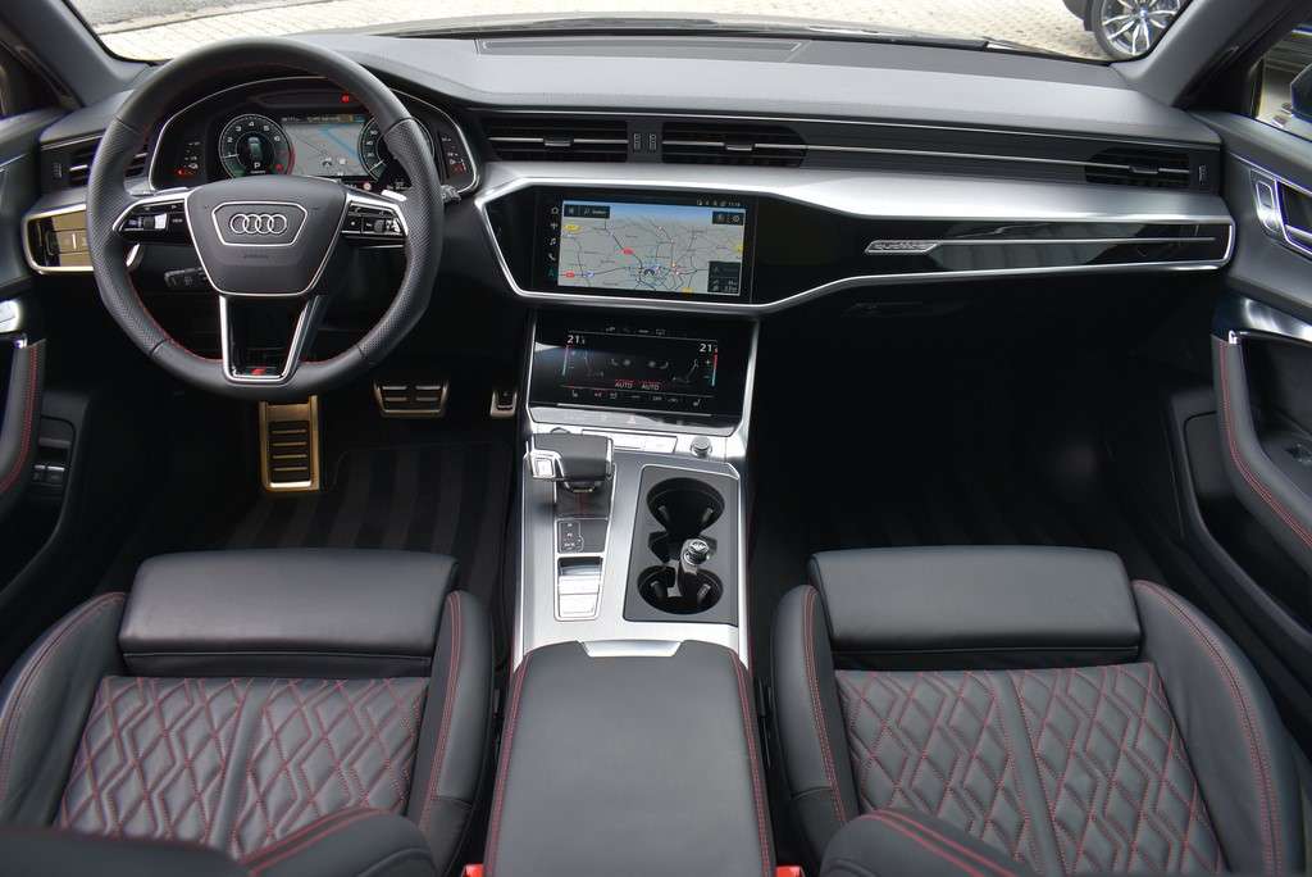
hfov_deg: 67.4
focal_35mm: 27
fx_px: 985
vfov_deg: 48.0
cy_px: 438
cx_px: 656
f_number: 6.3
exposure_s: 1/160
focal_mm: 18
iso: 200
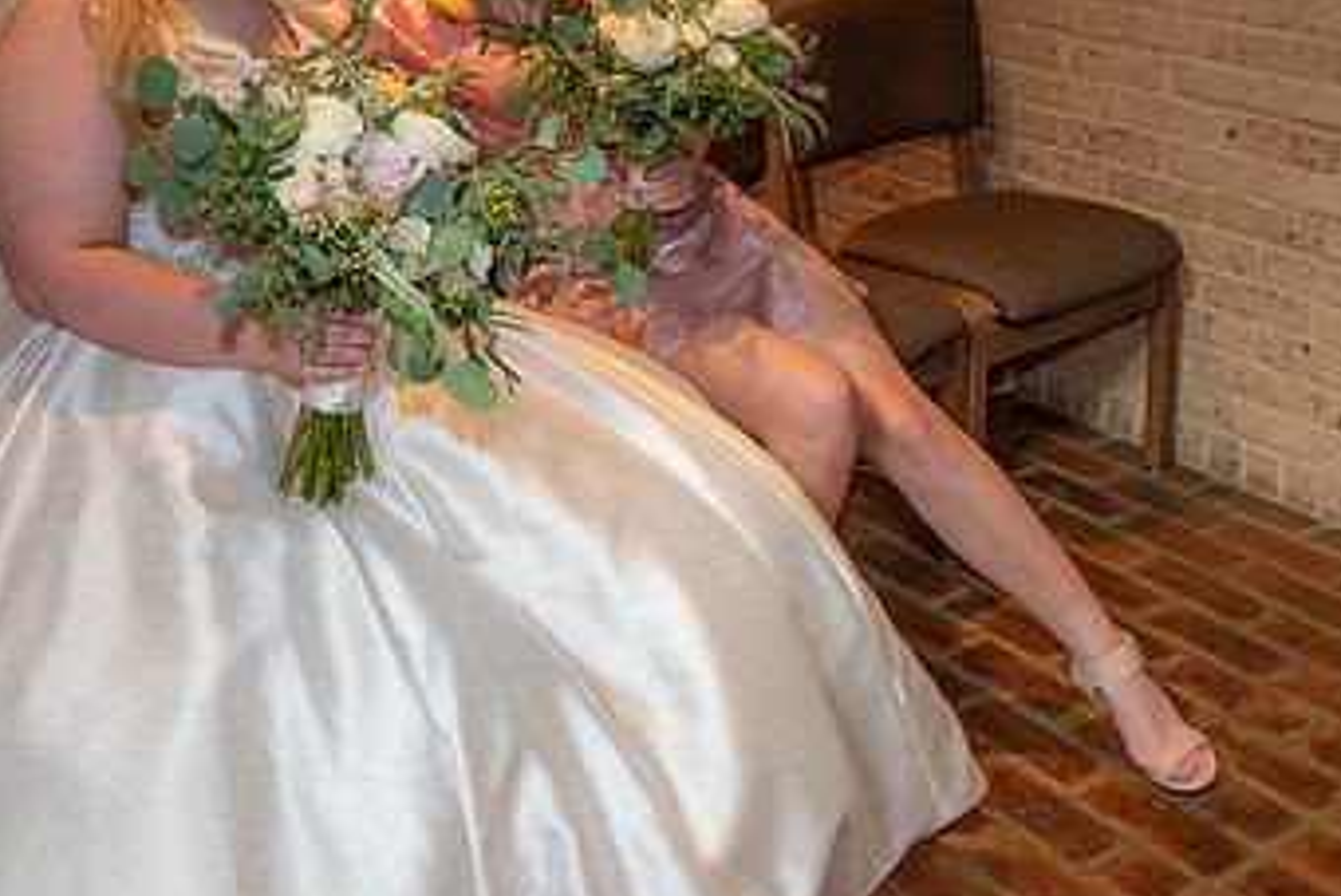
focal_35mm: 46
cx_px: 434
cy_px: 312
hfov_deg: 42.1
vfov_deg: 29.1
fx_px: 1714
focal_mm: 27
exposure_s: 1/125
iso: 1250
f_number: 5
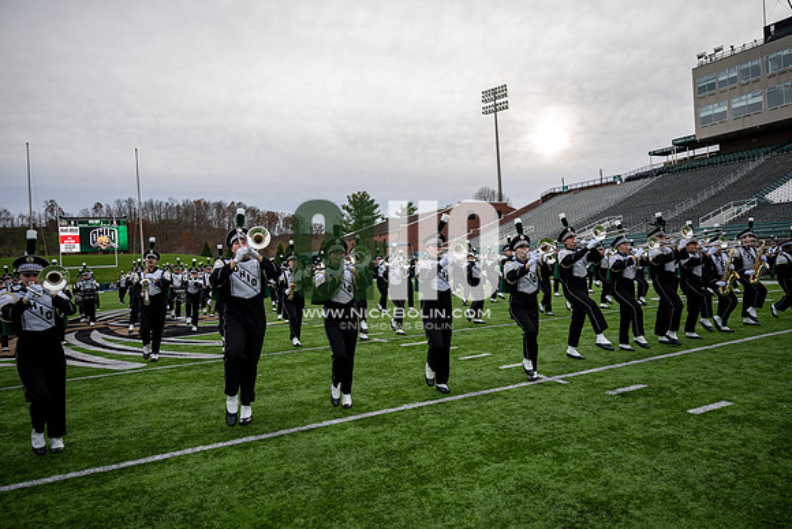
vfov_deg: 53.2
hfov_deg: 73.7
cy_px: 264
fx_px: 528
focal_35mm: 24
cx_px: 396
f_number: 2.8
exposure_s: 1/500
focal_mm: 24
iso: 125
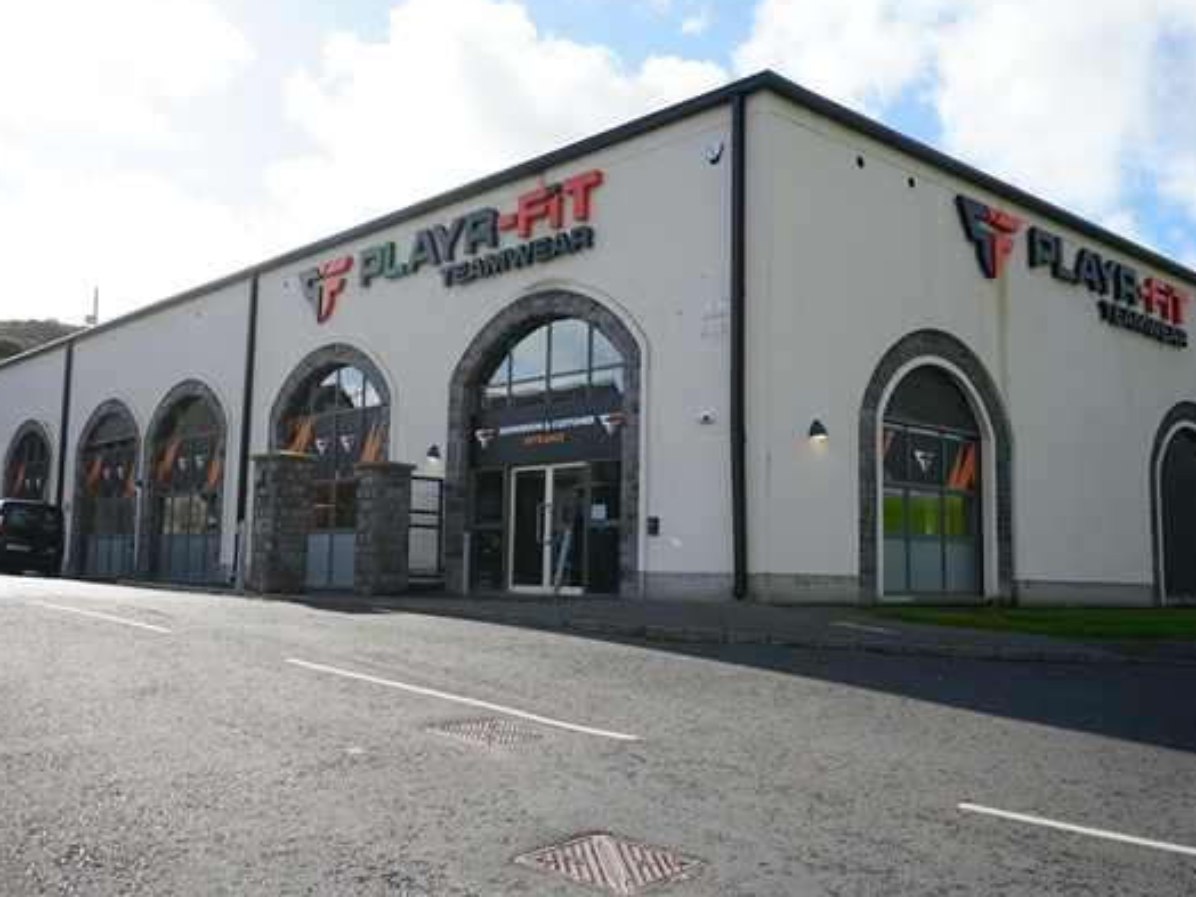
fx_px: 1140
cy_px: 443
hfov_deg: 55.3
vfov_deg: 42.9
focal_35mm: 33
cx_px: 564
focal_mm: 30
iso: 100
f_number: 5
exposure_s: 1/500
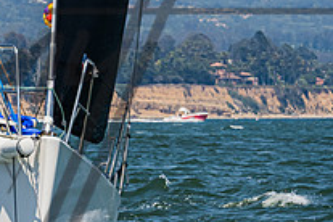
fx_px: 5864
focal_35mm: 634
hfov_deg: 3.2
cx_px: -205
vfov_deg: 2.2
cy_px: -37
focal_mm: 165
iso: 400
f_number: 8
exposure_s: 1/1600
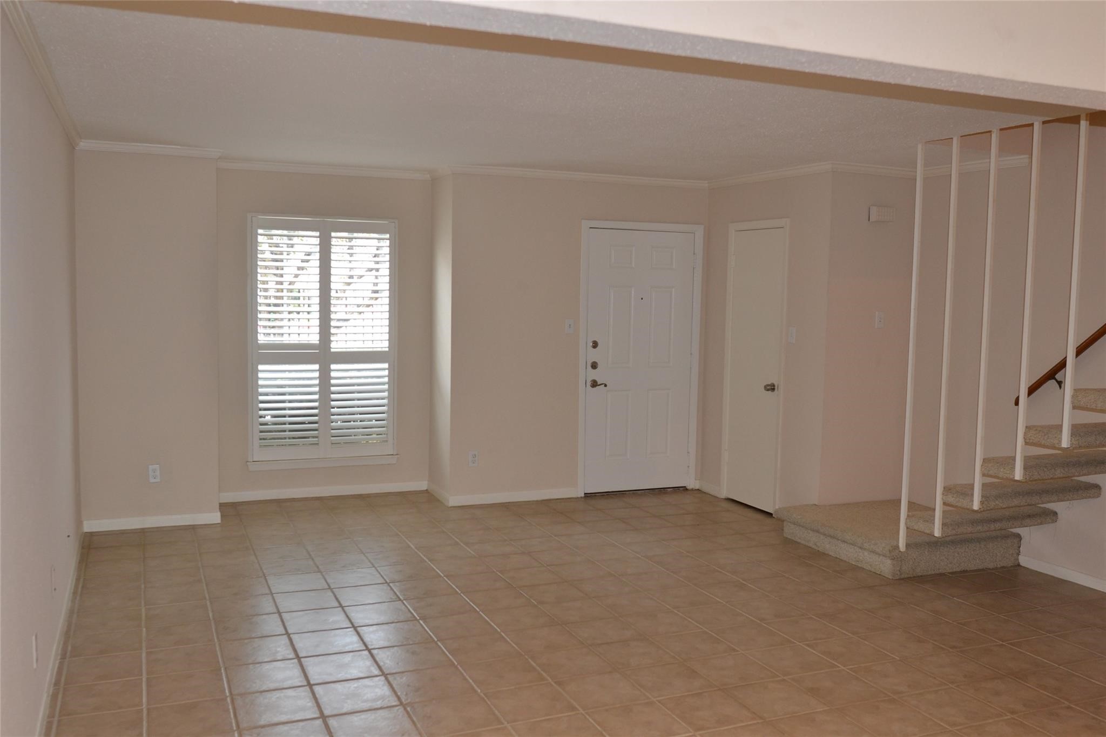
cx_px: 553
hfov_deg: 61.9
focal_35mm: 30
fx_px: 922
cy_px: 368
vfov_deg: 43.6
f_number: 2.8
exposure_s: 1/60
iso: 400
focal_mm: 20
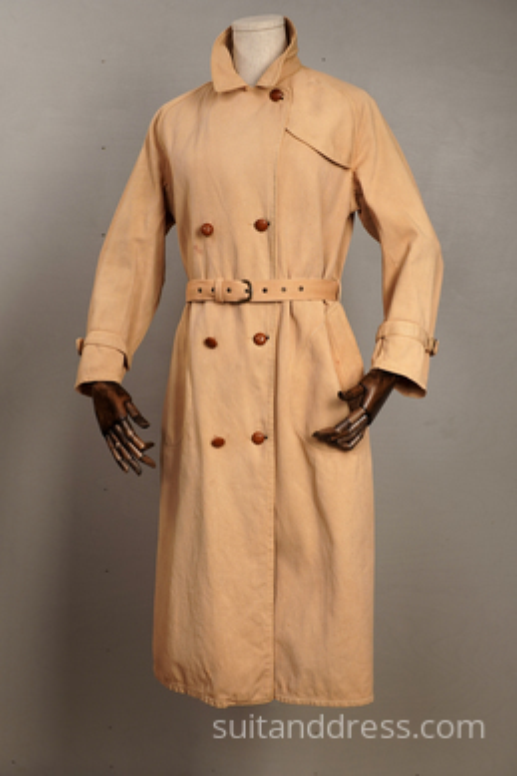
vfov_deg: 41.1
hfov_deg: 28.1
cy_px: 388
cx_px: 258
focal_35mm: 48
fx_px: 1035
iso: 250
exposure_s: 1/25
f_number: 8
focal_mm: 32
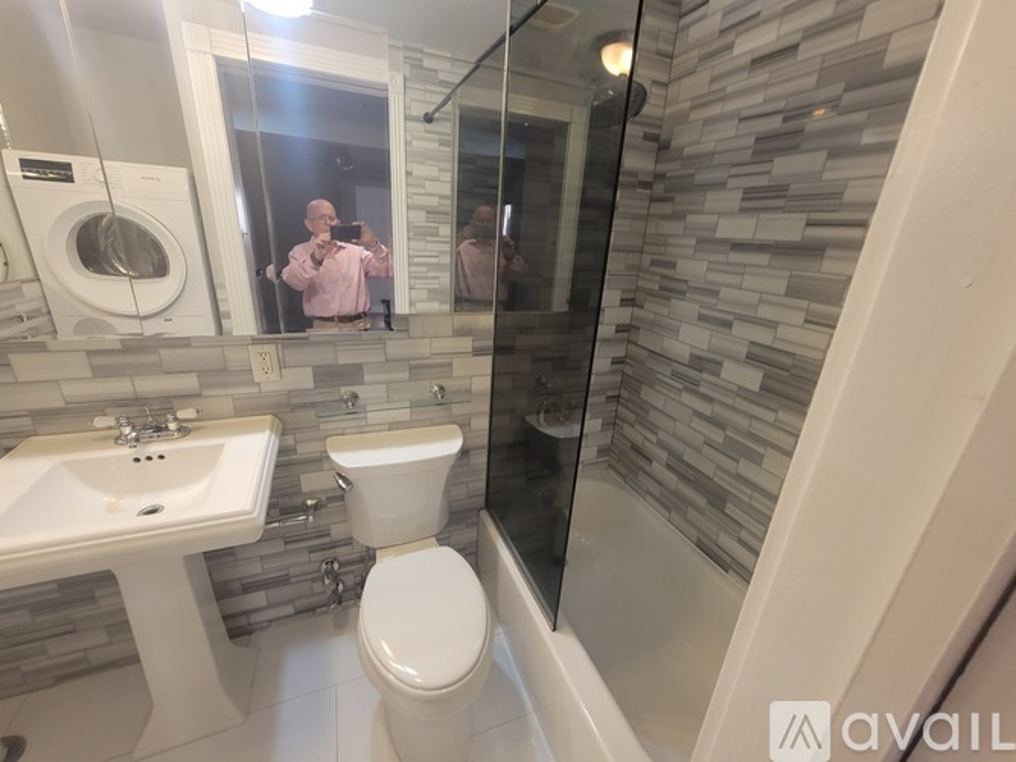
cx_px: 508
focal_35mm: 13
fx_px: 381
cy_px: 381
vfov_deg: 89.9
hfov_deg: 106.2
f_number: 2.2
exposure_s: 1/60
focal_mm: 2.2
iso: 250
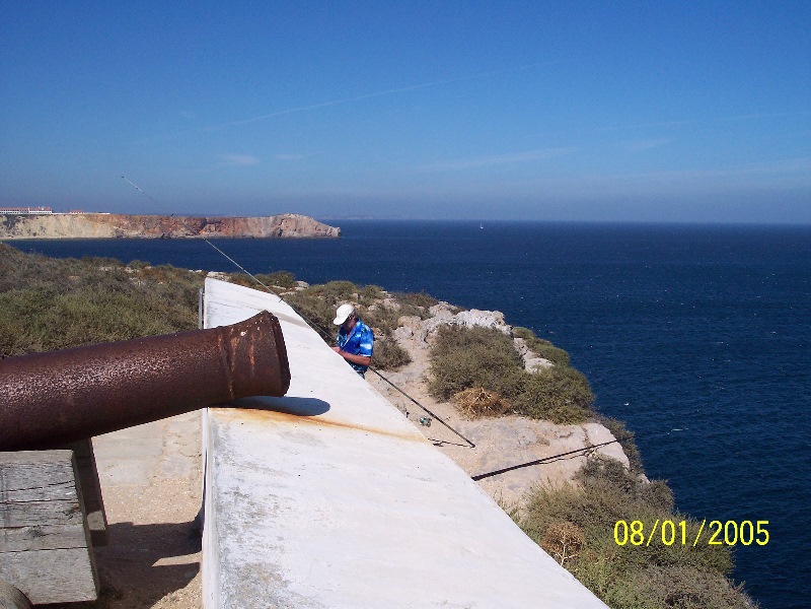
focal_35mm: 38
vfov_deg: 37.7
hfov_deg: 49.0
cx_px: 406
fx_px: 890
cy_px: 304
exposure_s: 1/1000
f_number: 4.8
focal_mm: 8
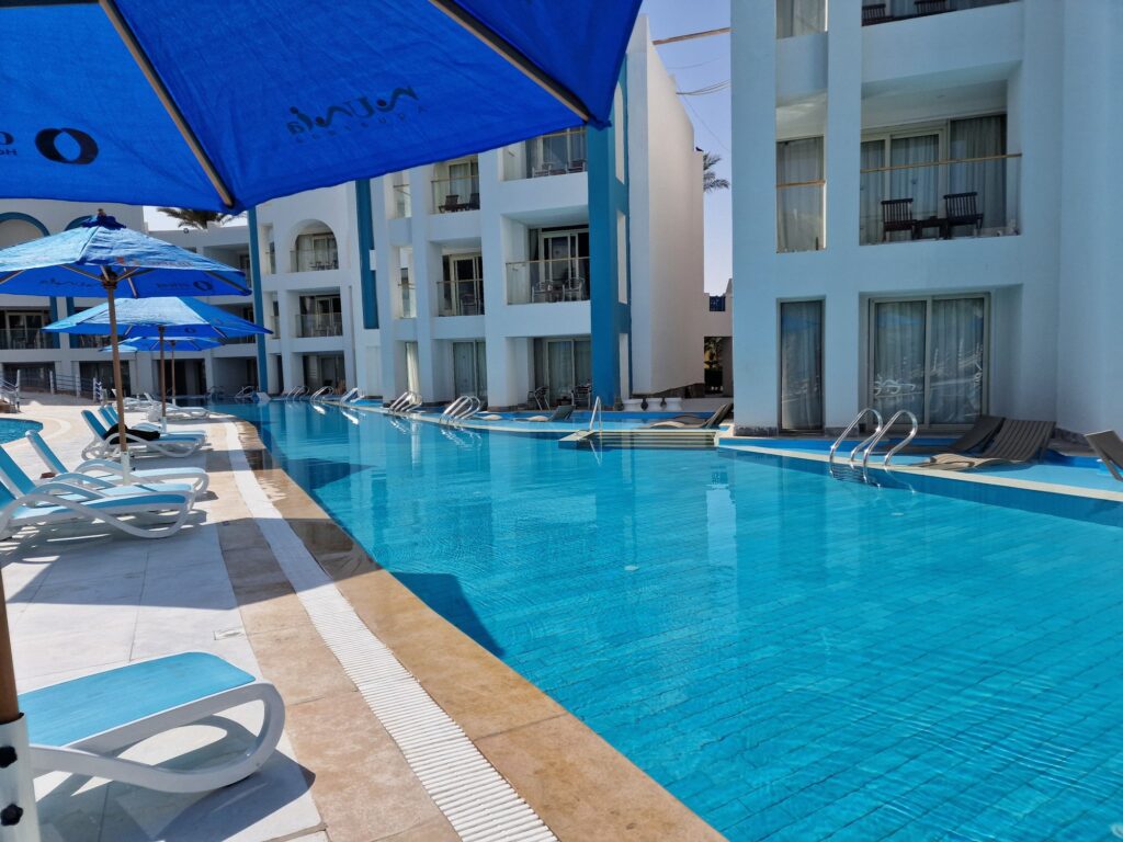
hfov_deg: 73.9
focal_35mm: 23
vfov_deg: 58.9
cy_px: 421
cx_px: 562
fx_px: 746
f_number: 1.8
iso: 50
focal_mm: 6.4
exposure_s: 1/2184
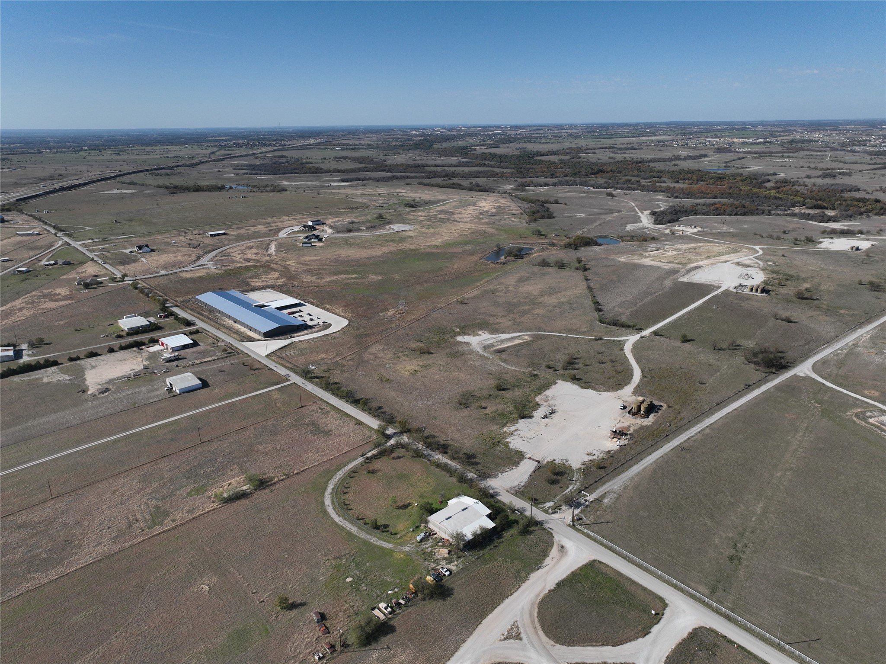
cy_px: 332
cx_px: 443
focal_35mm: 24
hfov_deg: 71.6
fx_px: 614
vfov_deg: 56.8
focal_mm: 12.29
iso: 100
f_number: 2.8
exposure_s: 1/3200
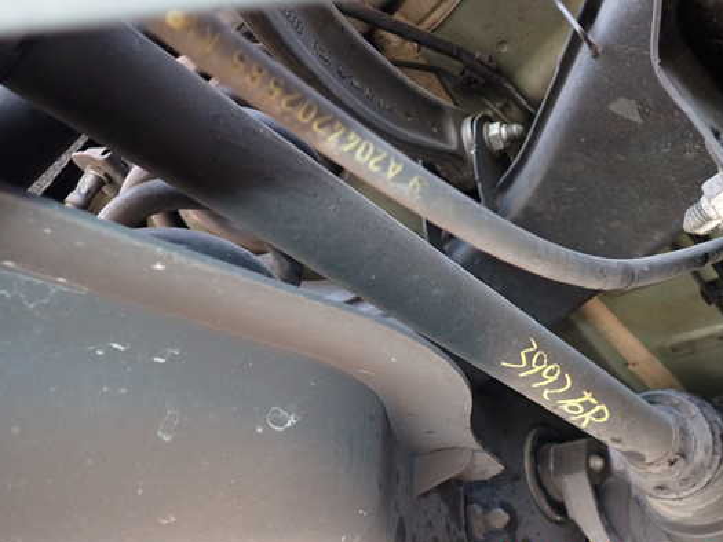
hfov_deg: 56.7
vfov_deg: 44.2
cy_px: 265
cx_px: 402
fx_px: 669
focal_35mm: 32
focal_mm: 5.05
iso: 400
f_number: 2.2
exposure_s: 1/125
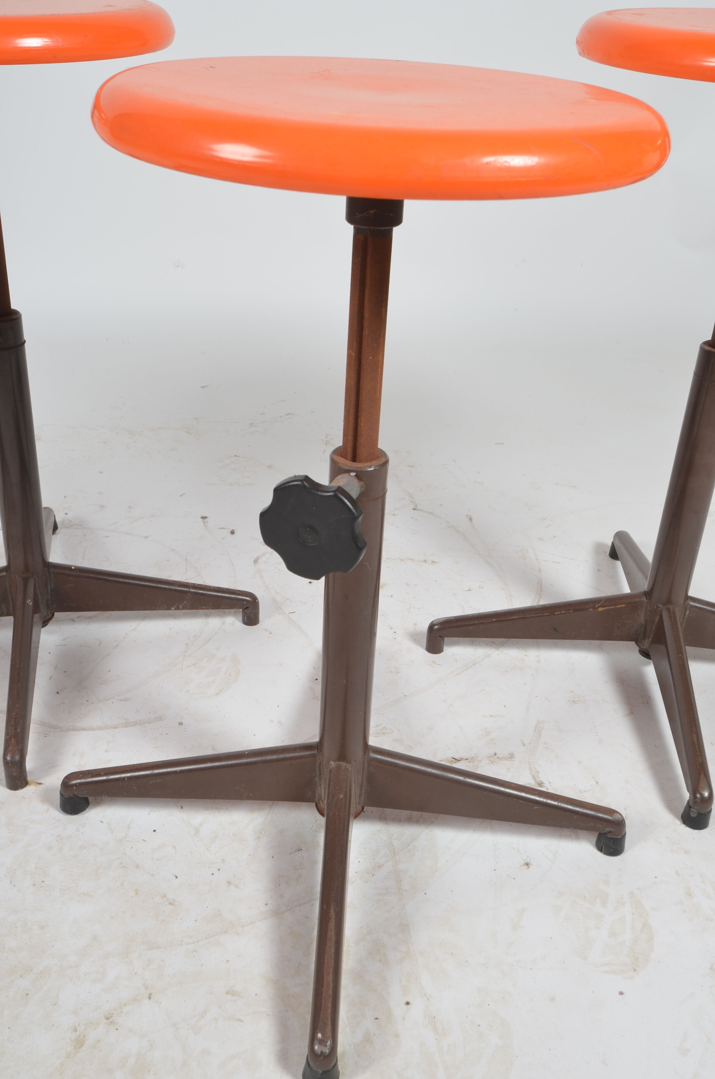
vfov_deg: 53.2
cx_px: 358
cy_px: 540
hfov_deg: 36.7
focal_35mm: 36
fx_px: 1077
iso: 100
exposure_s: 1/125
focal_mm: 24
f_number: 11
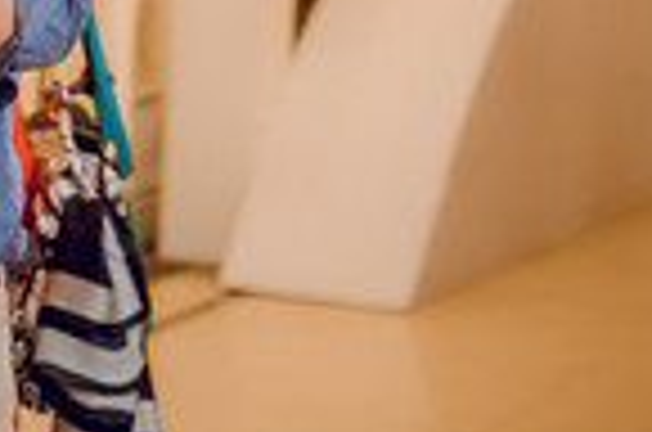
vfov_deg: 5.6
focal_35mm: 242
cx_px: -418
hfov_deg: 8.3
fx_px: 4373
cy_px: -119
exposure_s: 1/160
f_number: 3.2
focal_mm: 70
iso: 500
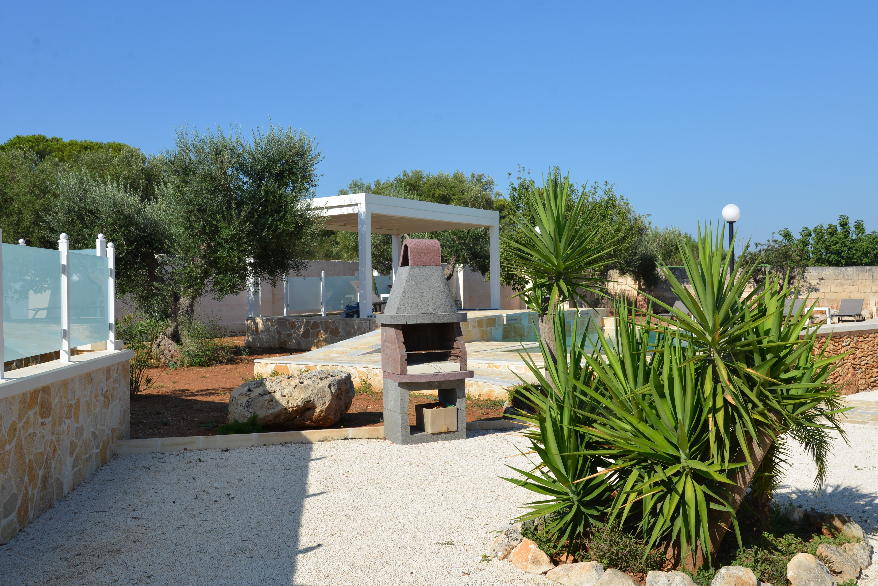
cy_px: 282
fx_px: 903
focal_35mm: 37
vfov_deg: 36.0
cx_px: 499
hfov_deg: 51.7
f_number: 8
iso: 100
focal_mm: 31
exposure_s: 1/250
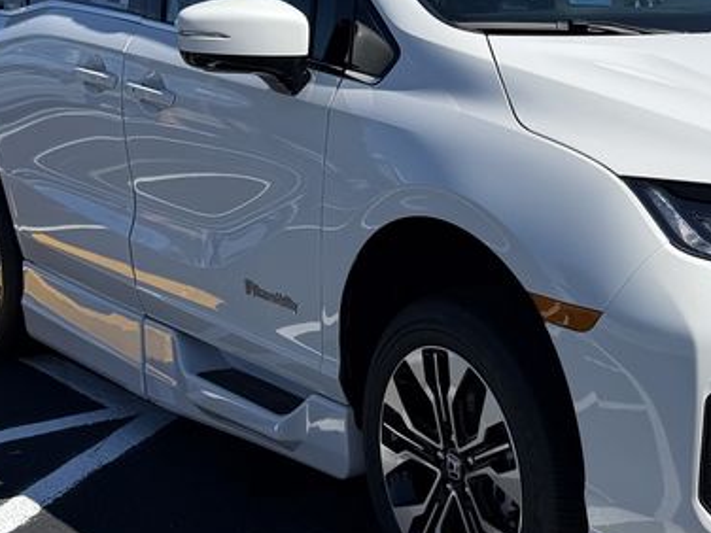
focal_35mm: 51
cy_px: 217
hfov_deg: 36.1
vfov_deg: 28.5
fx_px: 1048
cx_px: 579
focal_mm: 6.76
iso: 80
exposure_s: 1/6173
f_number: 1.78
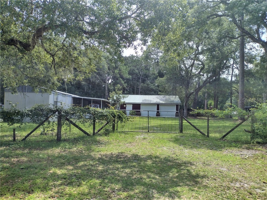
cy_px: 100
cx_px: 134
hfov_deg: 65.3
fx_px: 208
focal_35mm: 27
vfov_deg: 51.4
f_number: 1.7
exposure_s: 1/1039
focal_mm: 4.71
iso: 100
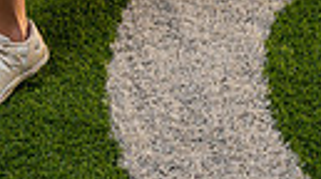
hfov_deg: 12.4
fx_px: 1461
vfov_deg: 6.5
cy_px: -326
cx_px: -10
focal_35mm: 172
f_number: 8
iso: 100
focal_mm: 47
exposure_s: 1/250
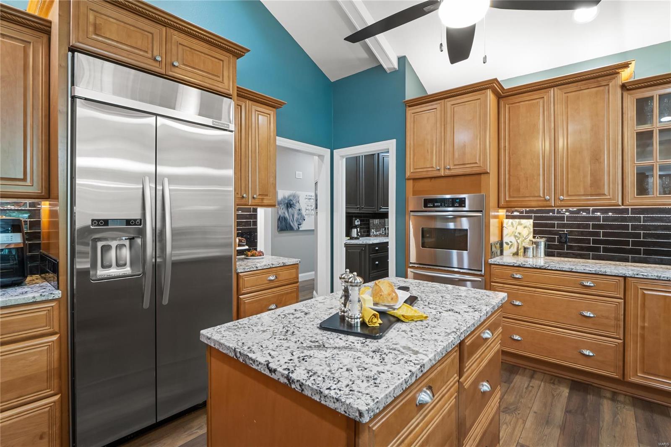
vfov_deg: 67.4
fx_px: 335
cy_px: 224
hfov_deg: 90.0
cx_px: 336
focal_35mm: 18
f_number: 10
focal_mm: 9
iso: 400
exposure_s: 1
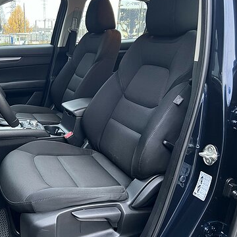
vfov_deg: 47.1
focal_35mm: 35
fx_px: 271
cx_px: 65
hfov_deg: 45.9
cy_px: 105
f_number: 1.5
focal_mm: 5.7
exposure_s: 1/60
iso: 500
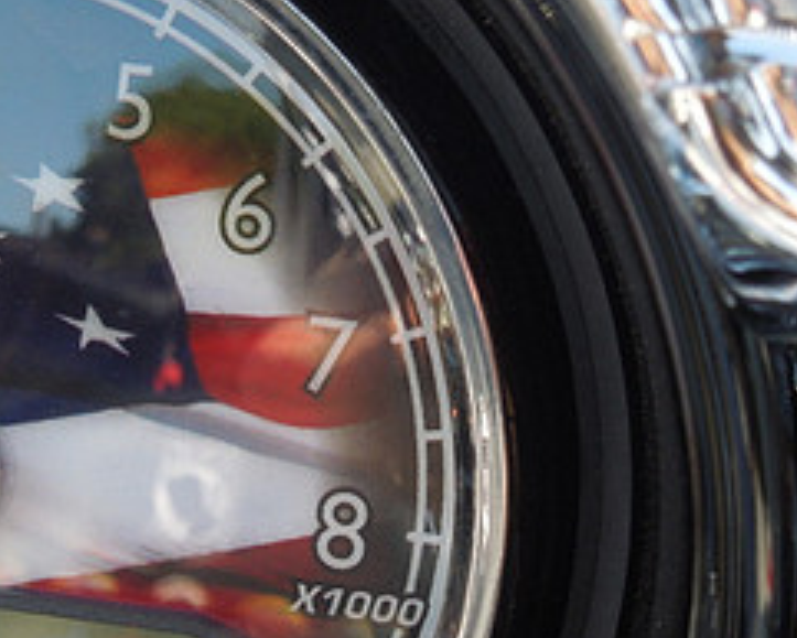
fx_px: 5876
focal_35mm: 249
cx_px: 258
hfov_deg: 7.8
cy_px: 369
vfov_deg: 6.2
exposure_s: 1/100
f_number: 4.7
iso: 125
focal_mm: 19.1
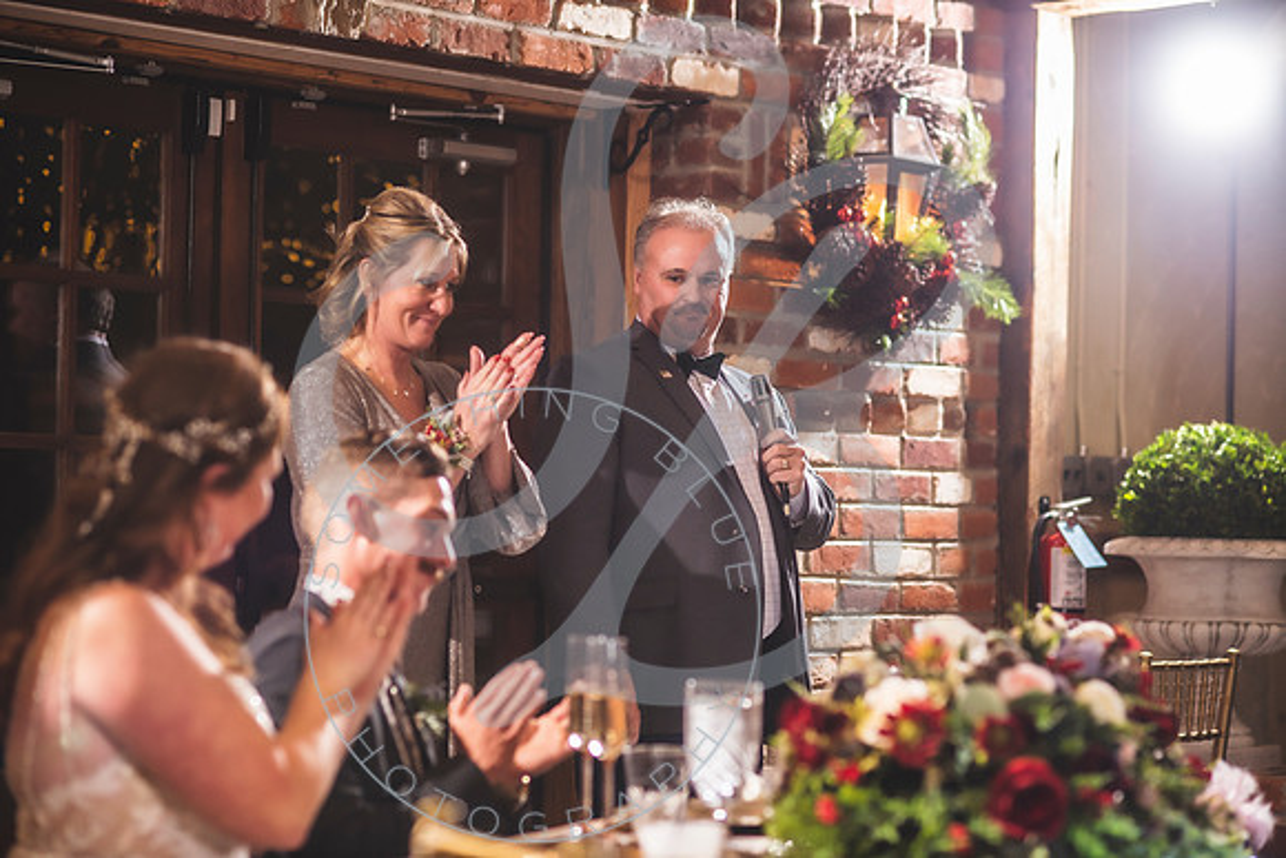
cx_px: 643
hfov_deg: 23.9
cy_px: 429
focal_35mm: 85
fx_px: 3037
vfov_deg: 16.1
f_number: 2.8
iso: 800
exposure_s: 1/200
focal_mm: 85
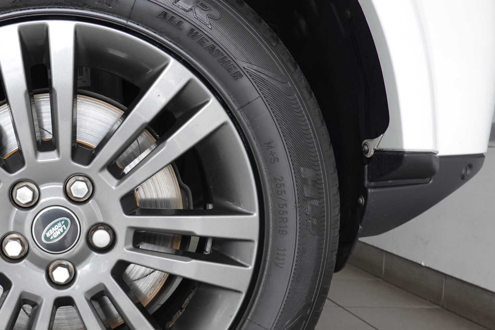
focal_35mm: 41
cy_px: 206
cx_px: 85
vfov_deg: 32.5
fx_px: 564
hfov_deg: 44.6
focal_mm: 9
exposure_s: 1/60
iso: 250
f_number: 2.8
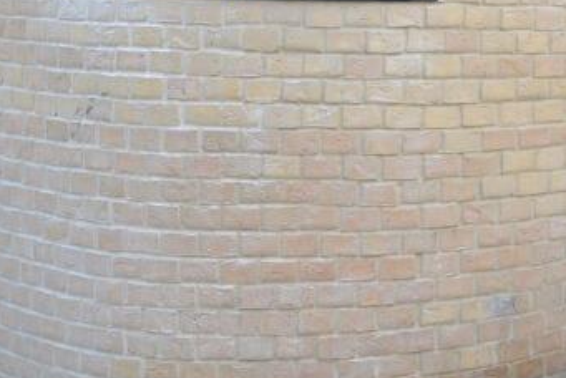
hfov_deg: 30.2
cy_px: -37
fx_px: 850
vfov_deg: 23.6
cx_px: 712
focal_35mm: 54
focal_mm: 12
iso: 250
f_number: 5.6
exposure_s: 1/125
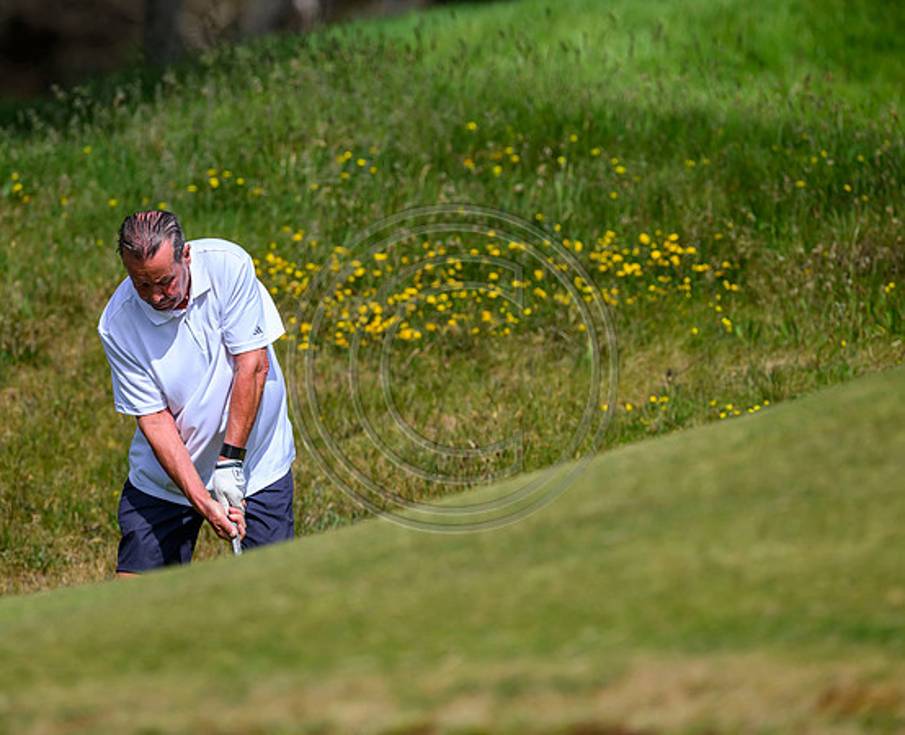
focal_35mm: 454
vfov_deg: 3.4
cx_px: 354
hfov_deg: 4.2
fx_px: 12244
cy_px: 368
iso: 500
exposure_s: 1/6400
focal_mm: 400
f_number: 4
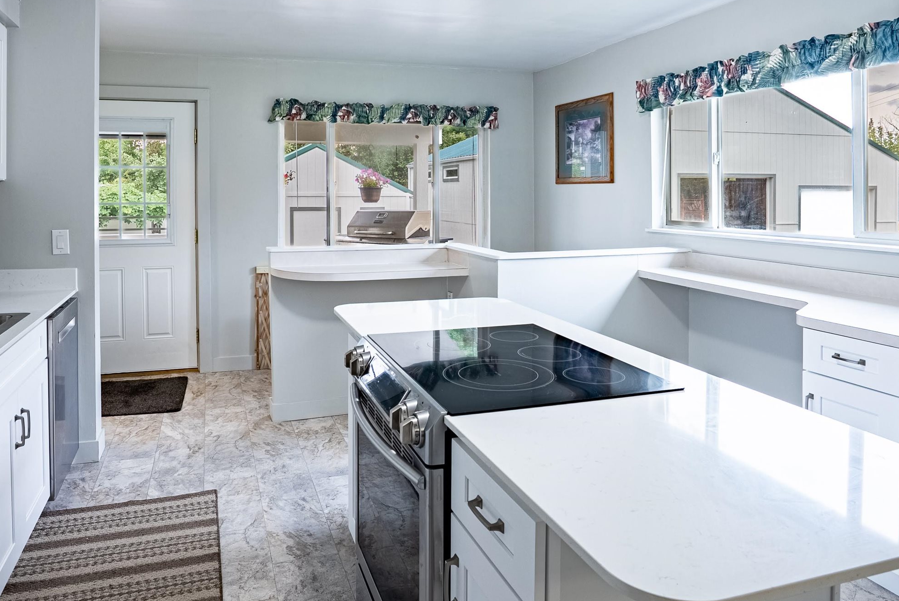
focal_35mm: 25
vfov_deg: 50.4
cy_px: 200
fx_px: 625
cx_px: 400
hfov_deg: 71.3
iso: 400
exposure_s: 1/250
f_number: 8
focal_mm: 16
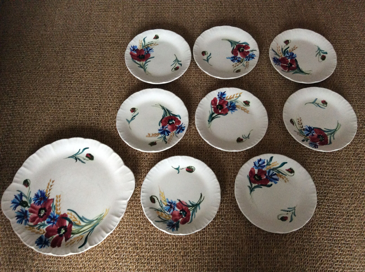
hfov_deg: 56.9
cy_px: 136
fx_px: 337
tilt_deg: -65.0
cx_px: 182
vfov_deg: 44.1
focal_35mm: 32
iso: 200
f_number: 2.4
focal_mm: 3.3
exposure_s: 1/25
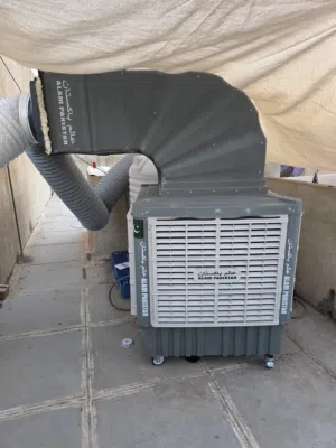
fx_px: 298
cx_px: 168
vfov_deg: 73.9
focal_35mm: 23
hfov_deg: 58.9
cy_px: 224
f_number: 1.7
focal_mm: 6.3
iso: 500
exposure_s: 1/100
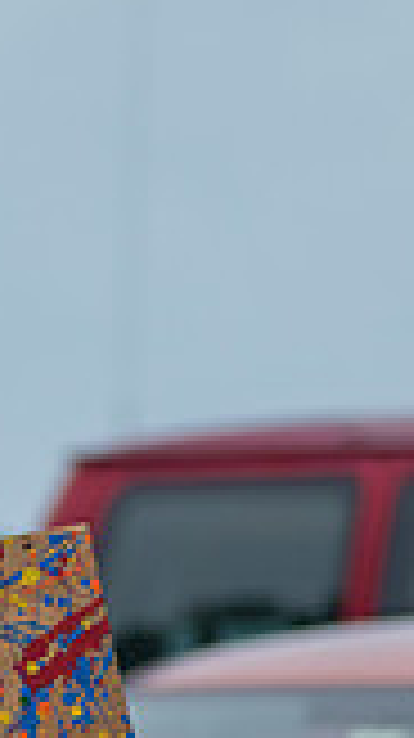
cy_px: 745
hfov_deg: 1.0
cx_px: -454
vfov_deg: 1.8
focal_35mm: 1217
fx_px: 23800
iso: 200
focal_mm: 210
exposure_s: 1/2000
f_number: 5.6
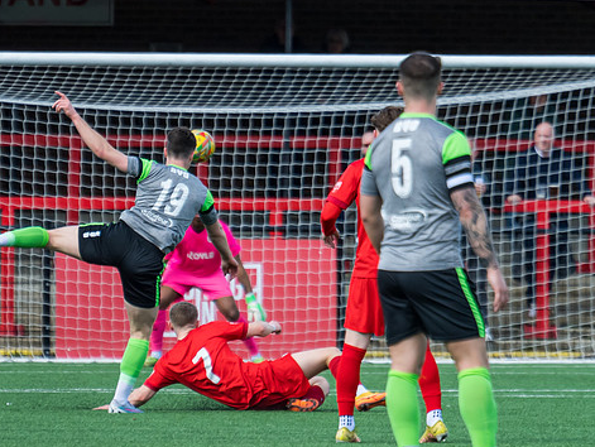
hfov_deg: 2.6
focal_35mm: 752
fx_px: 12936
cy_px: 354
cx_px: 323
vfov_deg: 2.0
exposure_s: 1/1250
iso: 400
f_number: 4
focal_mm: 280
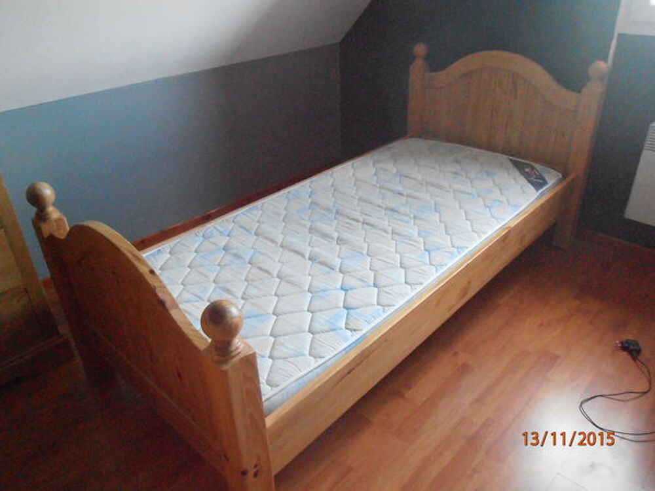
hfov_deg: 60.0
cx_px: 328
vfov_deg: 46.8
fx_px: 568
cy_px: 246
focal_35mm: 30
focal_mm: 5.25
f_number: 3.5
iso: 1000
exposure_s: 1/15
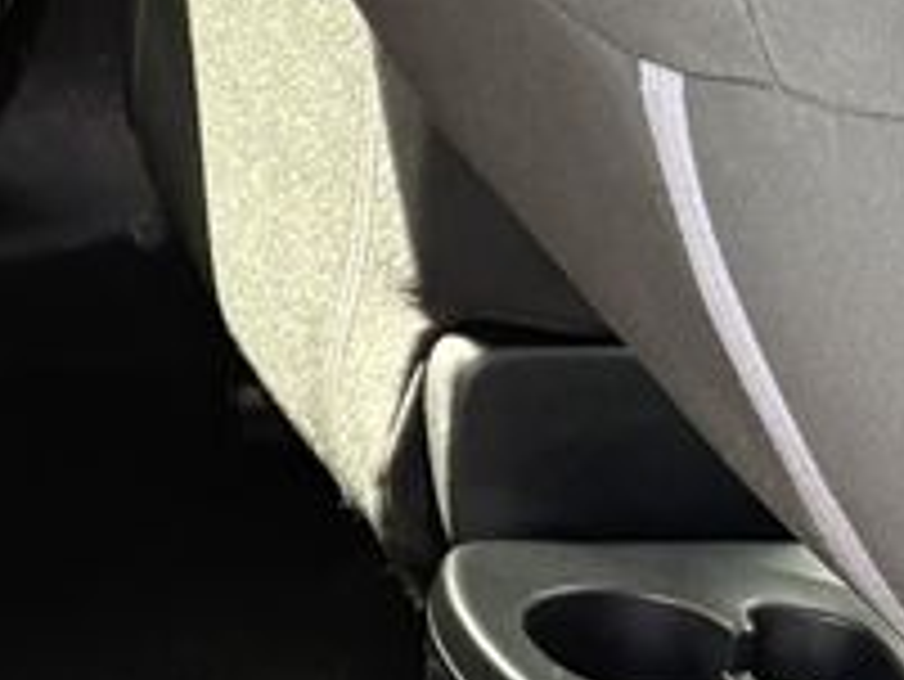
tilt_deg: -26.1
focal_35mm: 155
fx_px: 4050
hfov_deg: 12.0
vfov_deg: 9.6
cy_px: 423
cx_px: -549
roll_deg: -0.8
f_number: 1.6
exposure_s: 1/189
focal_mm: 5.96
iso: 100
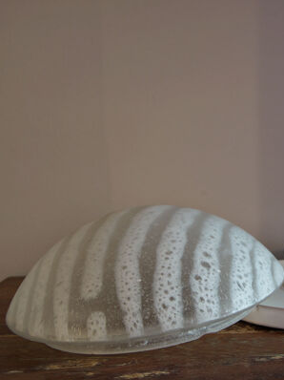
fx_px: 635
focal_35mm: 58
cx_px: 233
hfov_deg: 24.7
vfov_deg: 33.3
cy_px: 190
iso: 320
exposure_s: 1/1.25
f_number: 8
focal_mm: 40
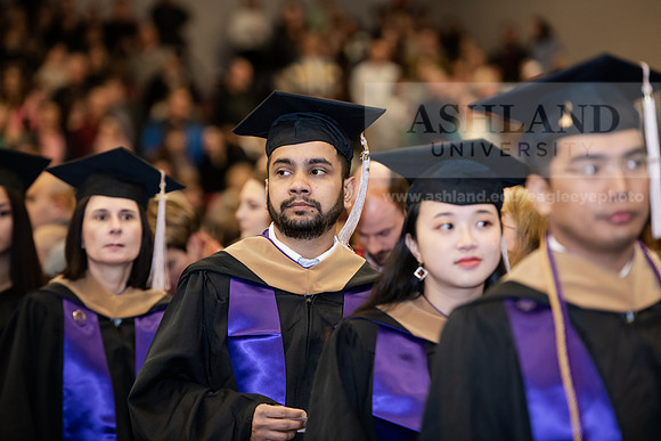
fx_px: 2571
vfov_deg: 9.8
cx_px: 330
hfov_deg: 14.7
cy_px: 220
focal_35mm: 140
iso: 2000
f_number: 3.2
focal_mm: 140
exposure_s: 1/200
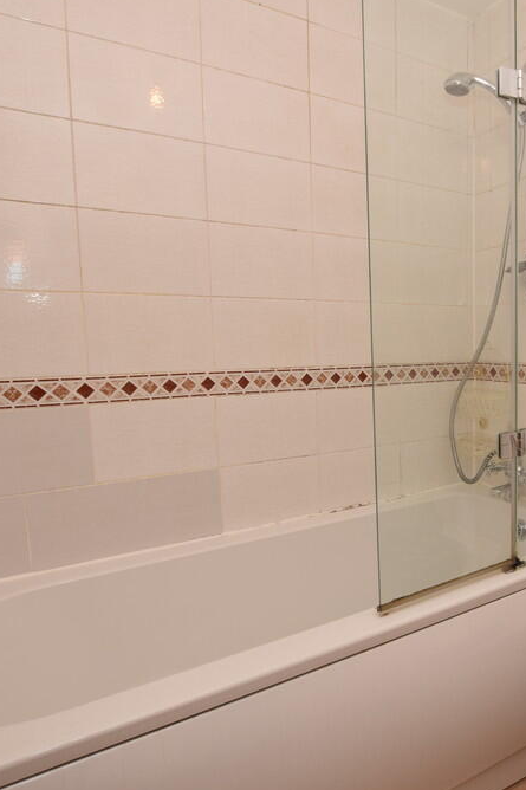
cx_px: 420
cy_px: 397
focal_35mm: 23
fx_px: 504
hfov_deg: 51.7
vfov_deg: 76.1
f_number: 7.1
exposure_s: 1/60
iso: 500
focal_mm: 10
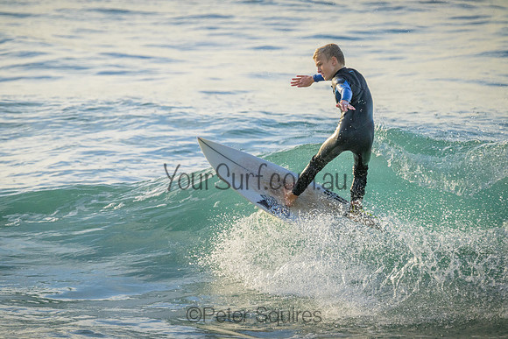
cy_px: 170
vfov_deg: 2.4
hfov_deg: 3.6
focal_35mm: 580
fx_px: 8186
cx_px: 254
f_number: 11
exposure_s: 1/2000
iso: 2800
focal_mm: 580
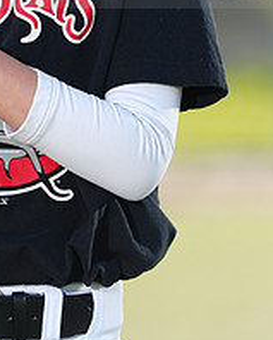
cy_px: -46
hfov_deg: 2.8
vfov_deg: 3.5
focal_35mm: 549
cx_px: -18
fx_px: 5532
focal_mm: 200
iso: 64
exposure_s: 1/250
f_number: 4.5
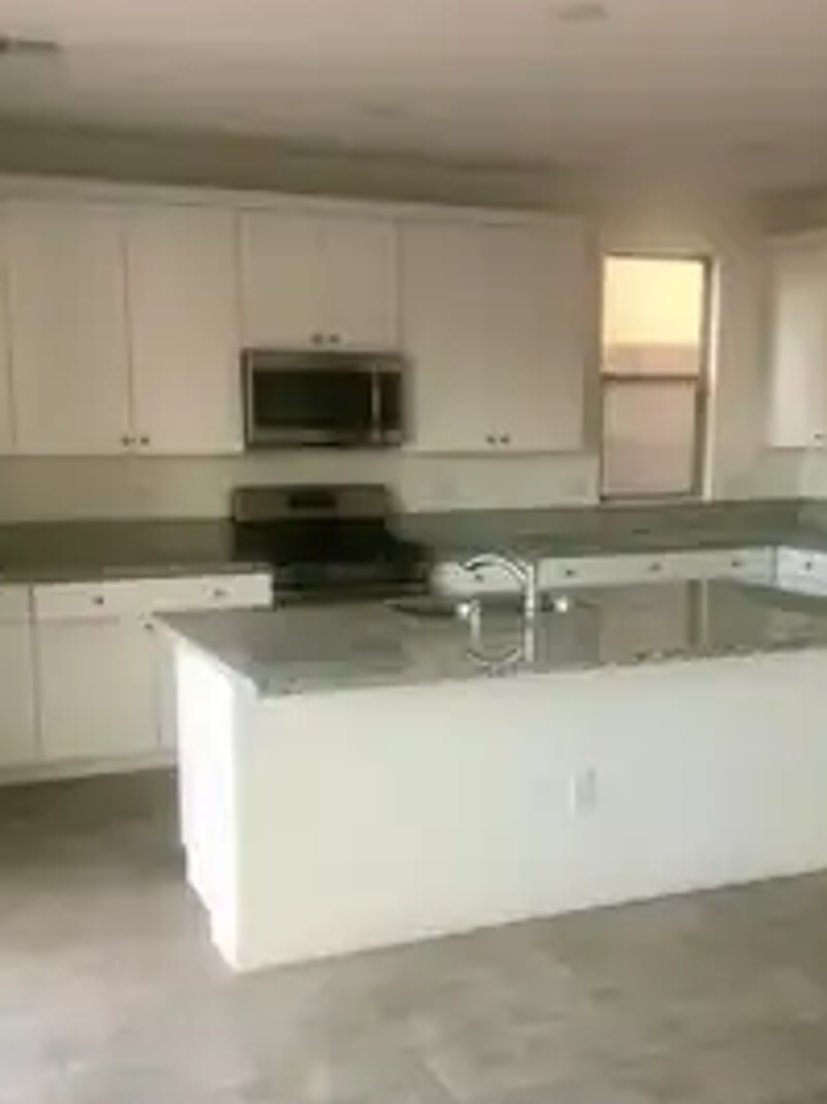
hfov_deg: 34.3
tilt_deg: -9.1
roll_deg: +0.2
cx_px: 476
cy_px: 662
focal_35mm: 42
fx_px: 1339
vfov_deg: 44.6
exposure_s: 1/15
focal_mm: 3.99
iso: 80
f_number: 1.8
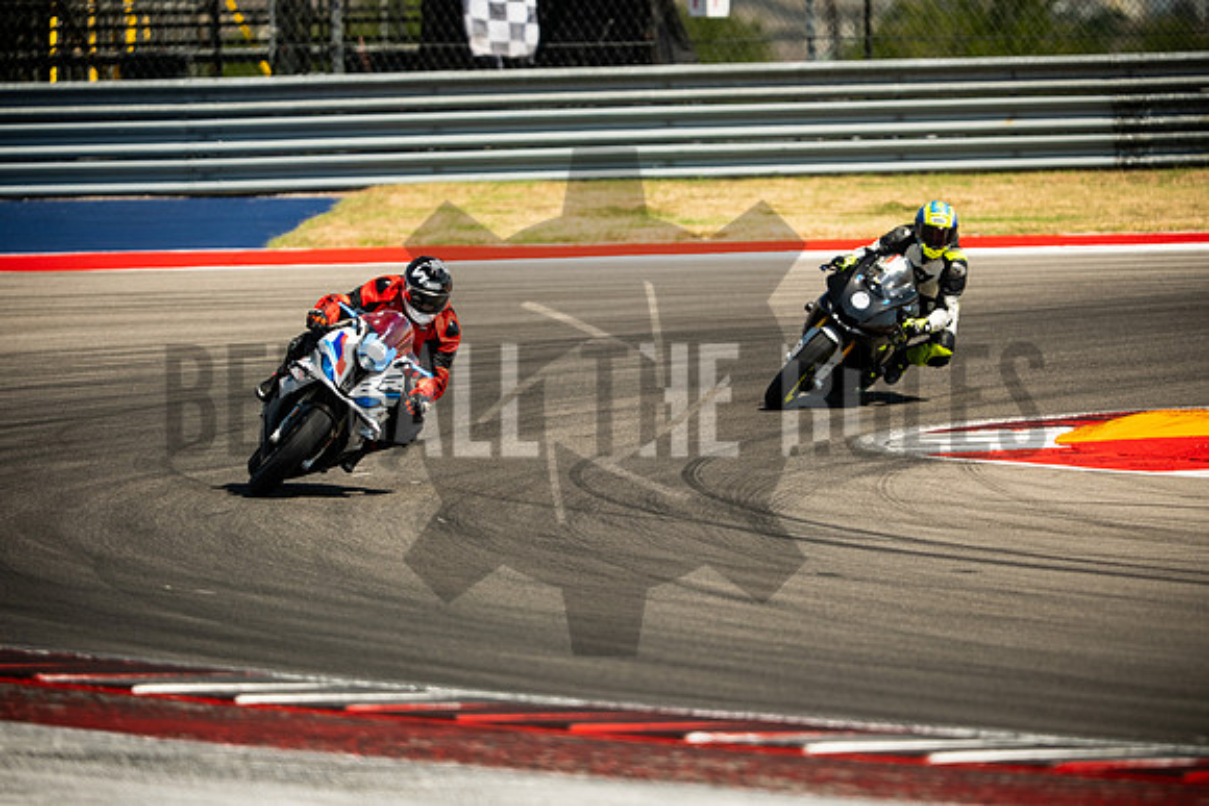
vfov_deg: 3.3
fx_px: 14108
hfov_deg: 4.9
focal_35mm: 420
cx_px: 604
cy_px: 403
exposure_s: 1/2000
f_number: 2.8
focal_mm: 280
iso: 250
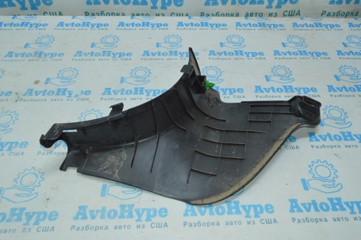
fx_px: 270
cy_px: 120
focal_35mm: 27
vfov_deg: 47.8
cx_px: 180
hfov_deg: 67.4
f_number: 16
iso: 2800
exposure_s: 1/60
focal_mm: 18
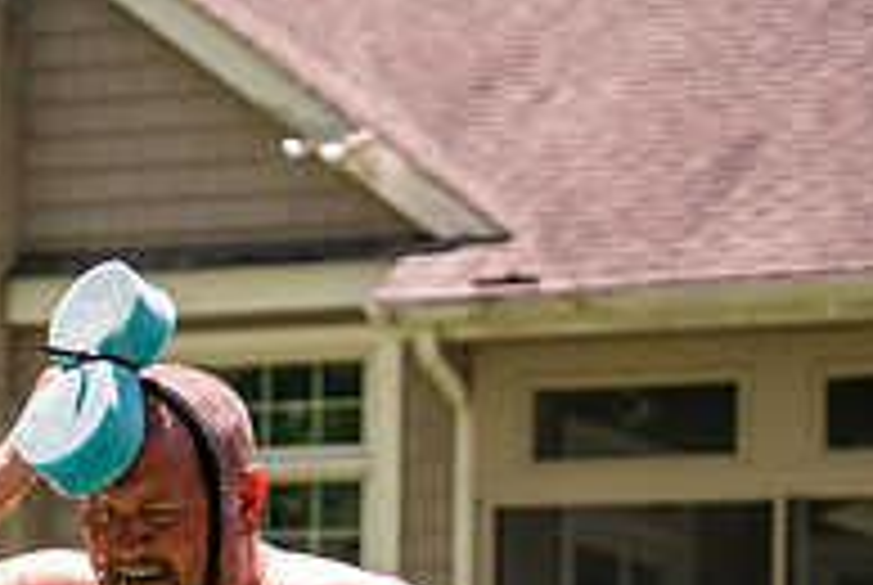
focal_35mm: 182
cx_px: -202
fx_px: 4420
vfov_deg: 7.5
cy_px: 653
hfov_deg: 11.1
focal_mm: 49
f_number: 2.8
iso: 250
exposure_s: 1/1250
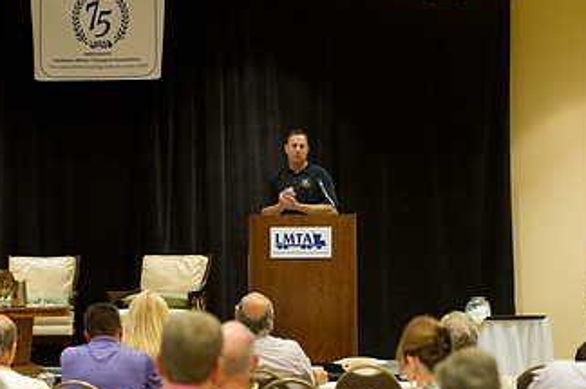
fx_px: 2389
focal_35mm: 147
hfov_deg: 13.9
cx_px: 412
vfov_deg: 9.3
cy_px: 271
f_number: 2.8
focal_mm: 82
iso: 3200
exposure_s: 1/125
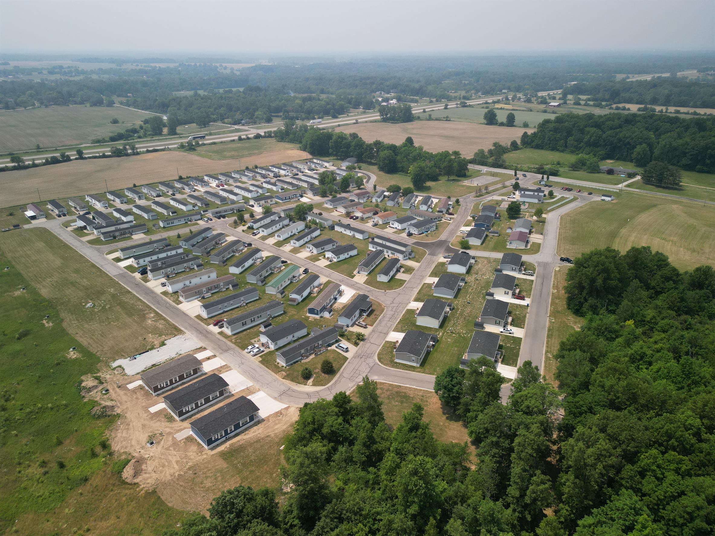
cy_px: 268
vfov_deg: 56.8
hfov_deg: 71.6
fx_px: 496
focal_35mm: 24
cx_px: 358
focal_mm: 6.72
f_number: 1.7
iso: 130
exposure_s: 1/200
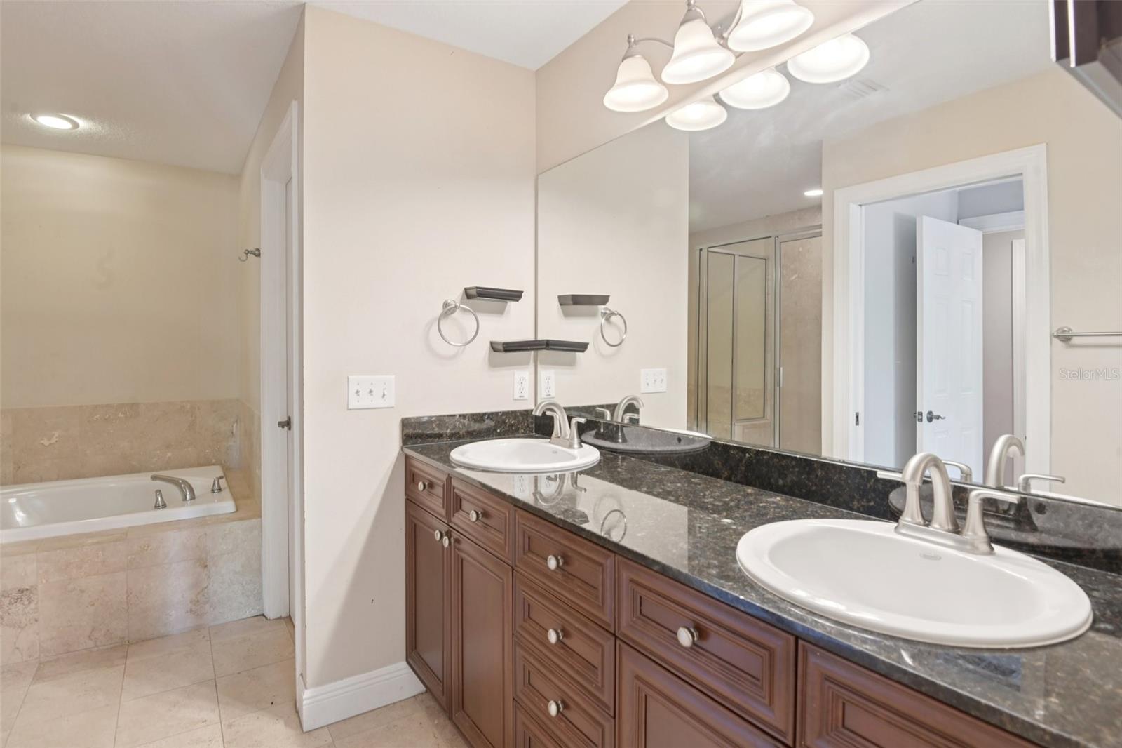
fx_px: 561
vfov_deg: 67.4
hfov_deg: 90.0
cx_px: 561
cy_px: 374
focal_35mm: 18
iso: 400
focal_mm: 18
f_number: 8
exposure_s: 1/10
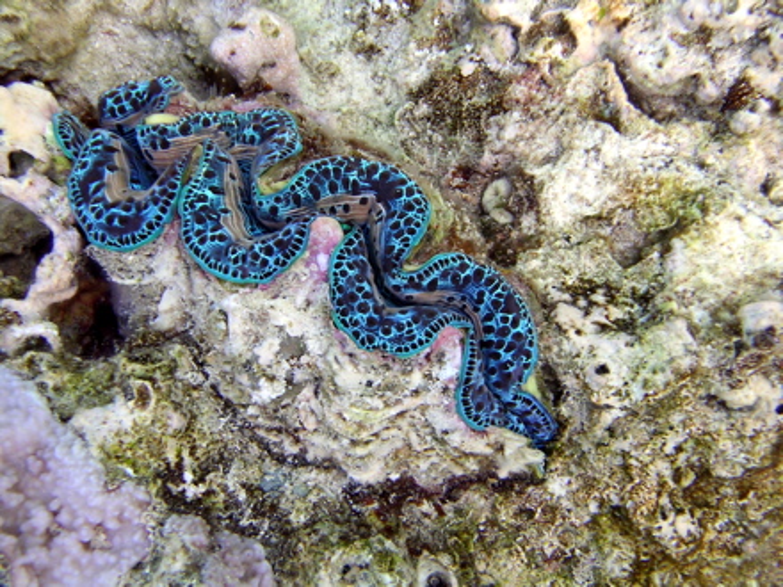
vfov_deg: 23.3
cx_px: 392
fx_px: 1425
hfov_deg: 30.7
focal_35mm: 63
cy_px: 294
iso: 100
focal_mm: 9.6
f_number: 3.5
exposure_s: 1/87.8
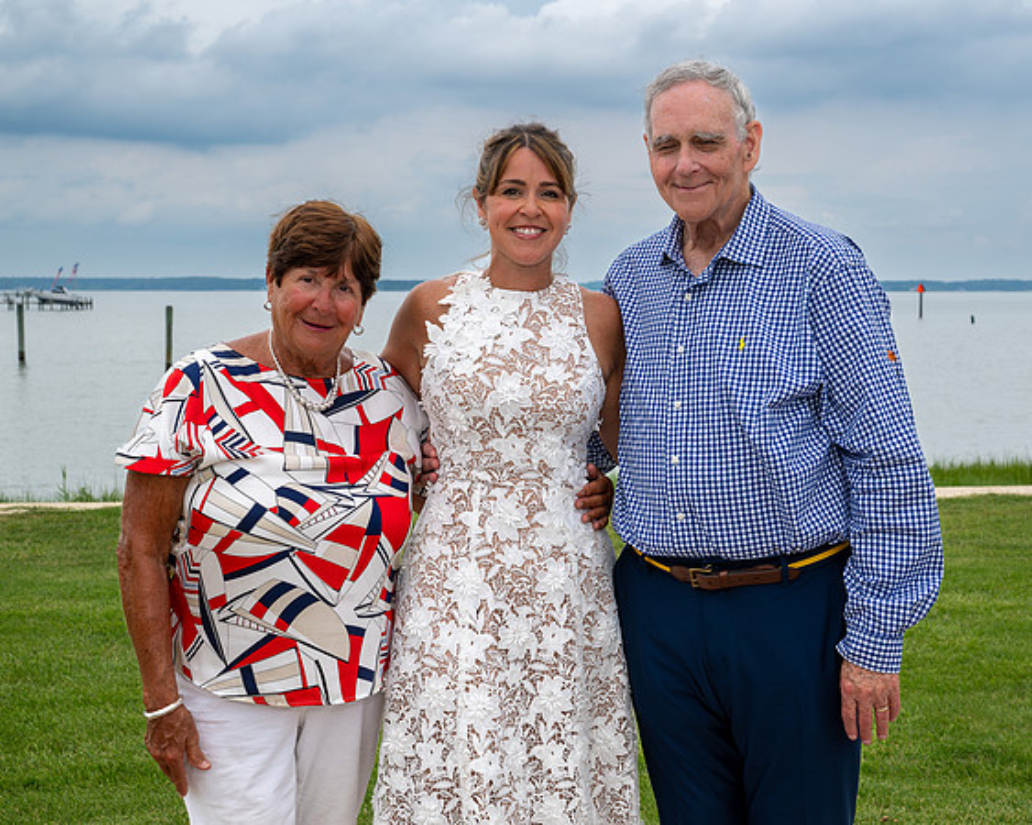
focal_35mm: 55
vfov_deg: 27.8
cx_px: 598
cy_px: 418
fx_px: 1668
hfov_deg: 34.3
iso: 110
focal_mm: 45
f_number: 8
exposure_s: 1/250
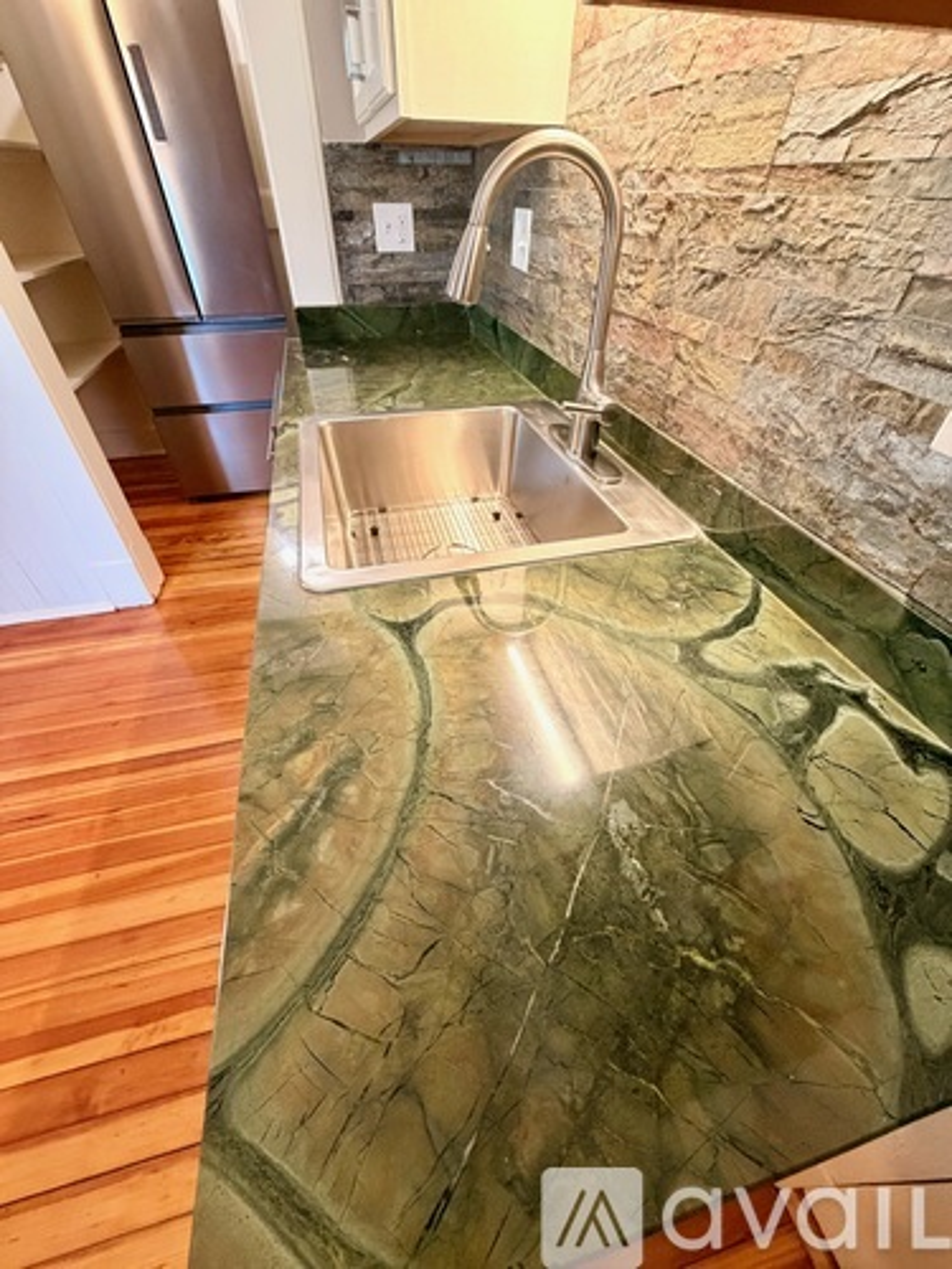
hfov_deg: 85.7
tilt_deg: -41.4
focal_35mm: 14
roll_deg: -1.0
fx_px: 513
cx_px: 476
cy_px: 634
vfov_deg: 102.1
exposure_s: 1/60
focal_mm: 2.22
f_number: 2.2
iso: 500
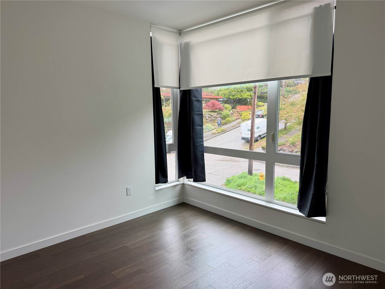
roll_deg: +0.2
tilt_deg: -7.3
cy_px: 144
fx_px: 267
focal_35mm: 24
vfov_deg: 56.8
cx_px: 192
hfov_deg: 71.6
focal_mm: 6.76
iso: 100
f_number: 1.78
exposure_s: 1/120
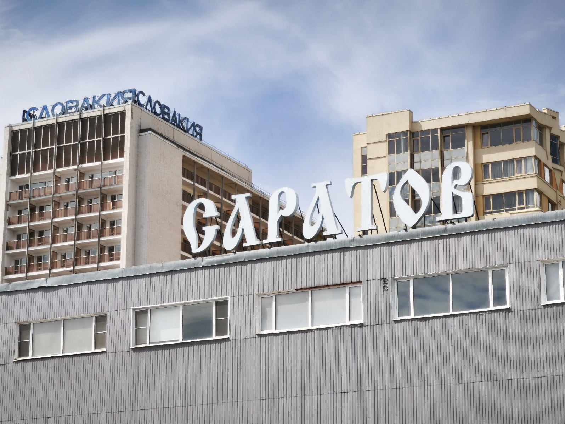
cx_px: 282
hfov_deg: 19.6
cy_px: 212
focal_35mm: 100
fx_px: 1632
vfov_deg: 14.8
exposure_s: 1/743
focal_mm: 7.1
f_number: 1.9
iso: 50
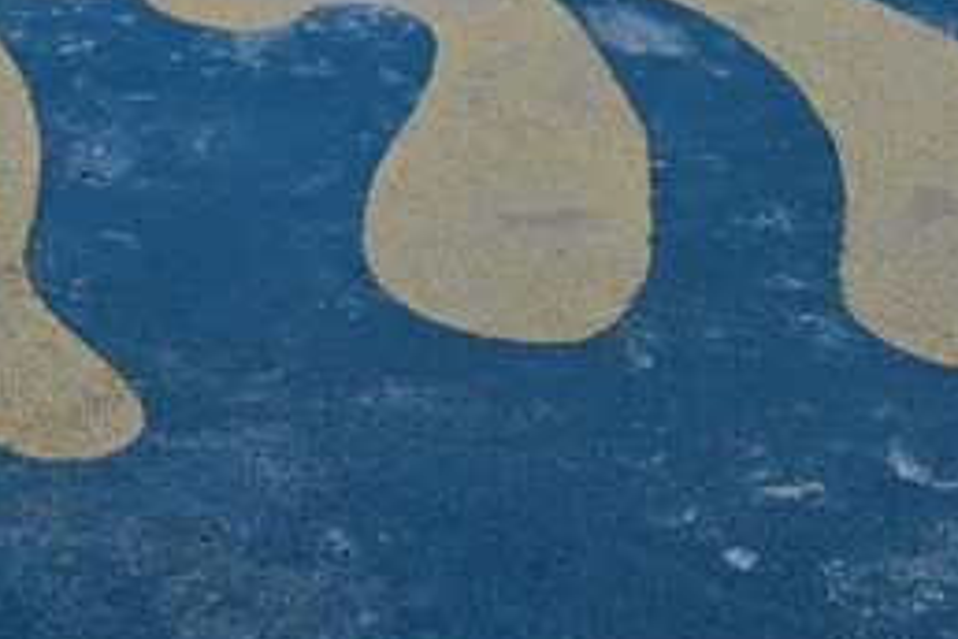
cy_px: -613
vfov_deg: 12.7
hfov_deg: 21.4
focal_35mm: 95
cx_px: 408
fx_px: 2528
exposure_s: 1/1111
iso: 10
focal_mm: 6.3
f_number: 1.7
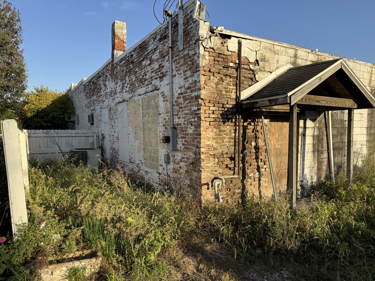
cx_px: 188
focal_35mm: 24
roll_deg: +0.6
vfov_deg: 56.8
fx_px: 260
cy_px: 140
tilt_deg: -2.6
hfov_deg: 71.6
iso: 80
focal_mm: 6.76
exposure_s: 1/2331
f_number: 1.78
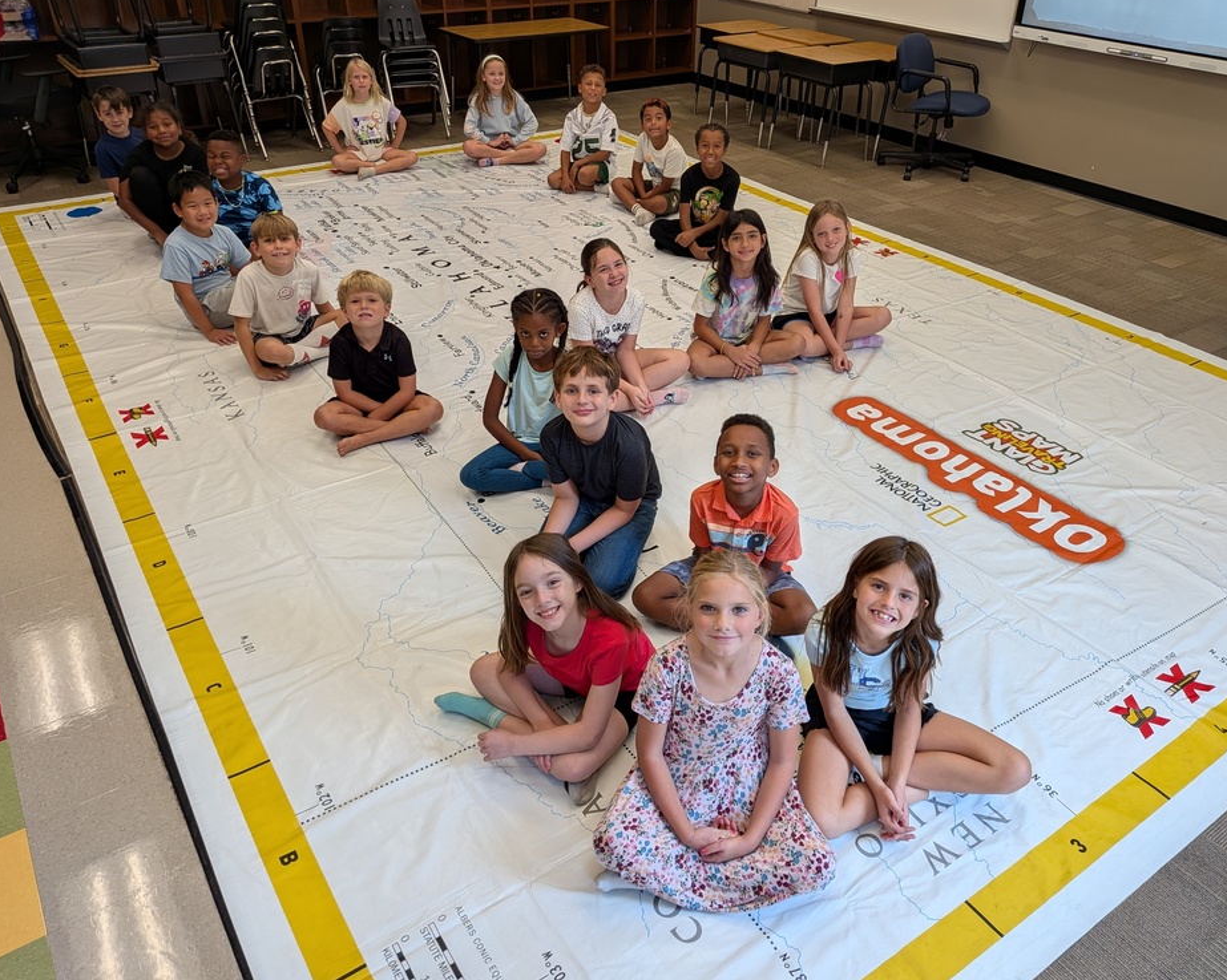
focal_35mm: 26
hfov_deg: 66.0
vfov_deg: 54.9
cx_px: 655
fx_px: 944
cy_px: 491
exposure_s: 1/46
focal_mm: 4.53
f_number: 1.7
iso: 31
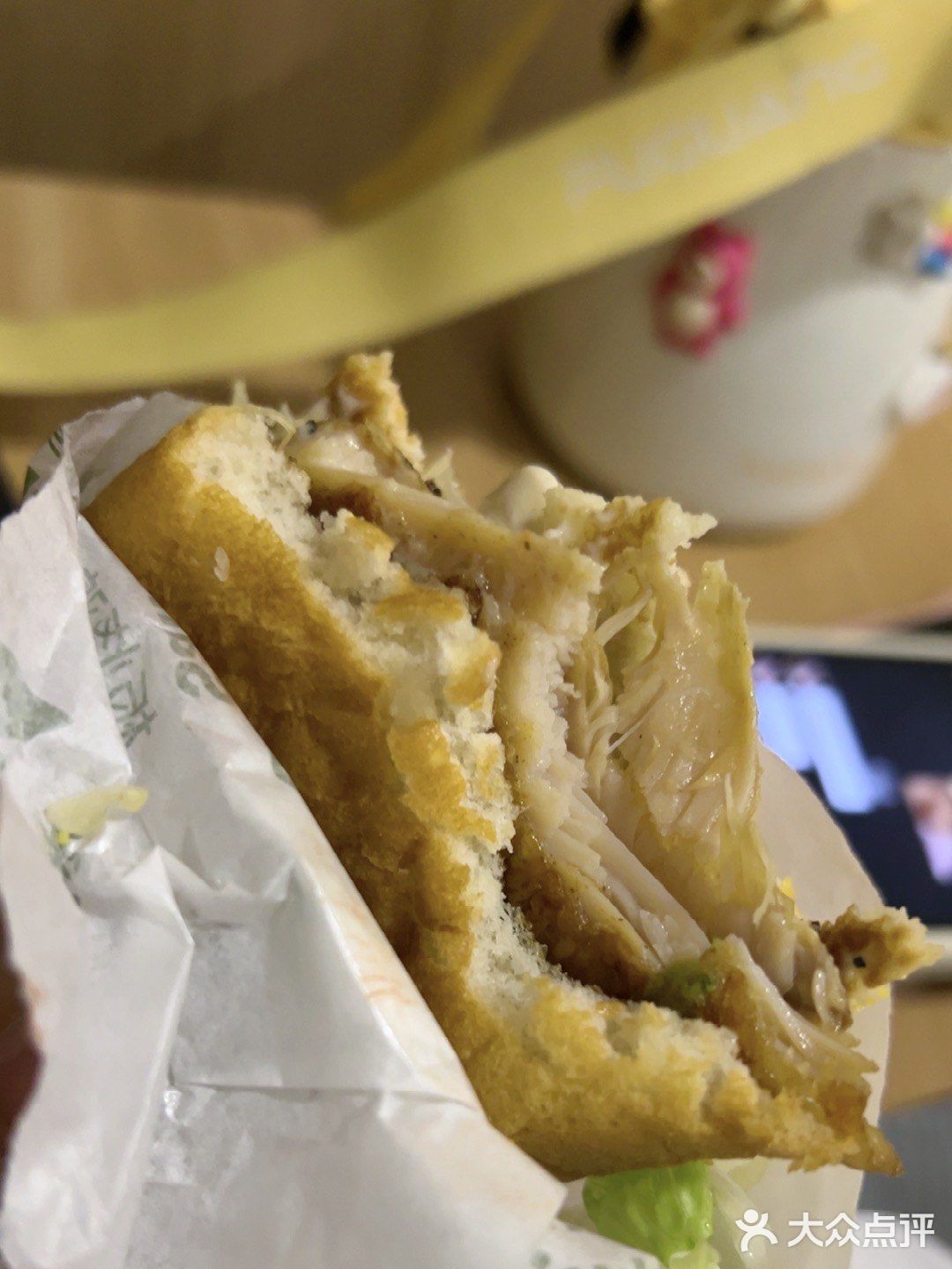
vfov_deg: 61.7
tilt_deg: -52.0
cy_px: 634
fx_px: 1063
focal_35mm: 29
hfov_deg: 48.2
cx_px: 476
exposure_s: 1/50
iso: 320
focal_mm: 5.7
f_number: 1.5
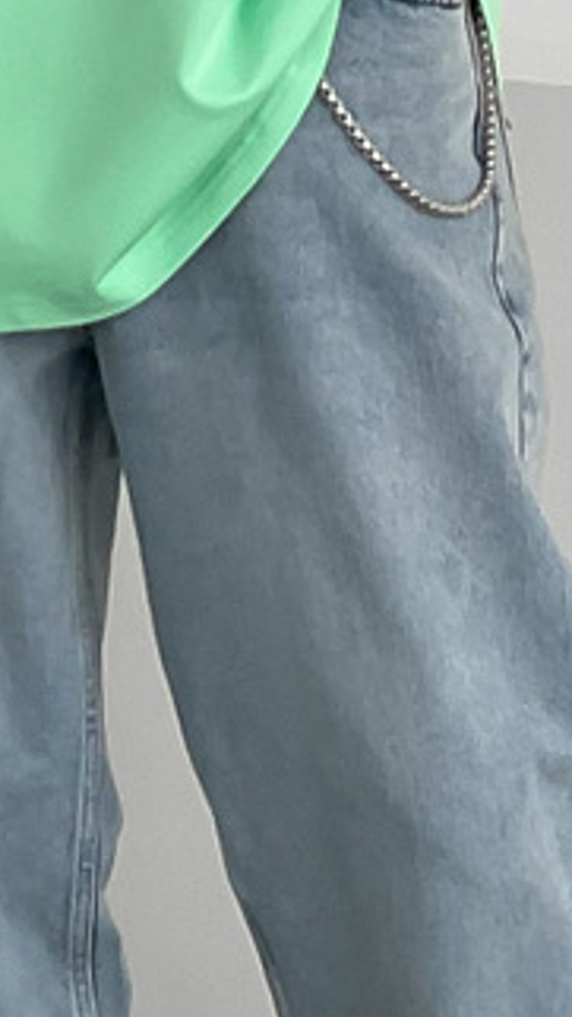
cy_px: -559
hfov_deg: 7.7
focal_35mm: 157
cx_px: 284
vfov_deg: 12.9
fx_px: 4236
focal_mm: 3
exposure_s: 1/120
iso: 25
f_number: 1.8
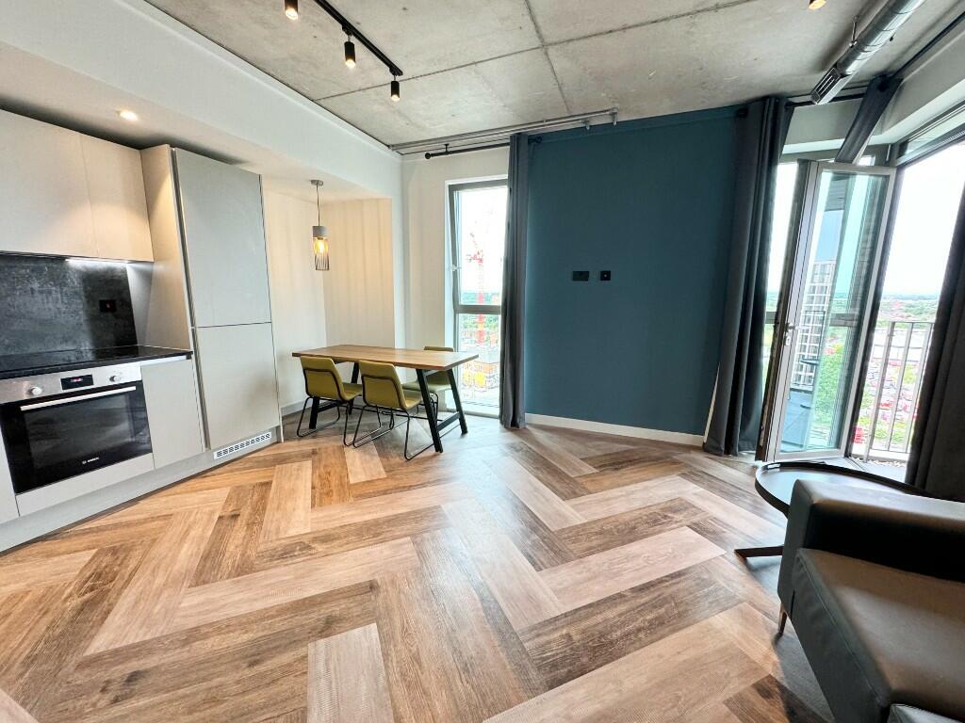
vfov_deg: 85.7
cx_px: 482
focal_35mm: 14
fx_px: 390
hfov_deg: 102.1
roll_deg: -0.4
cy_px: 362
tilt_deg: -9.0
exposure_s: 1/100
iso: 200
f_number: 2.2
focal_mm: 2.22
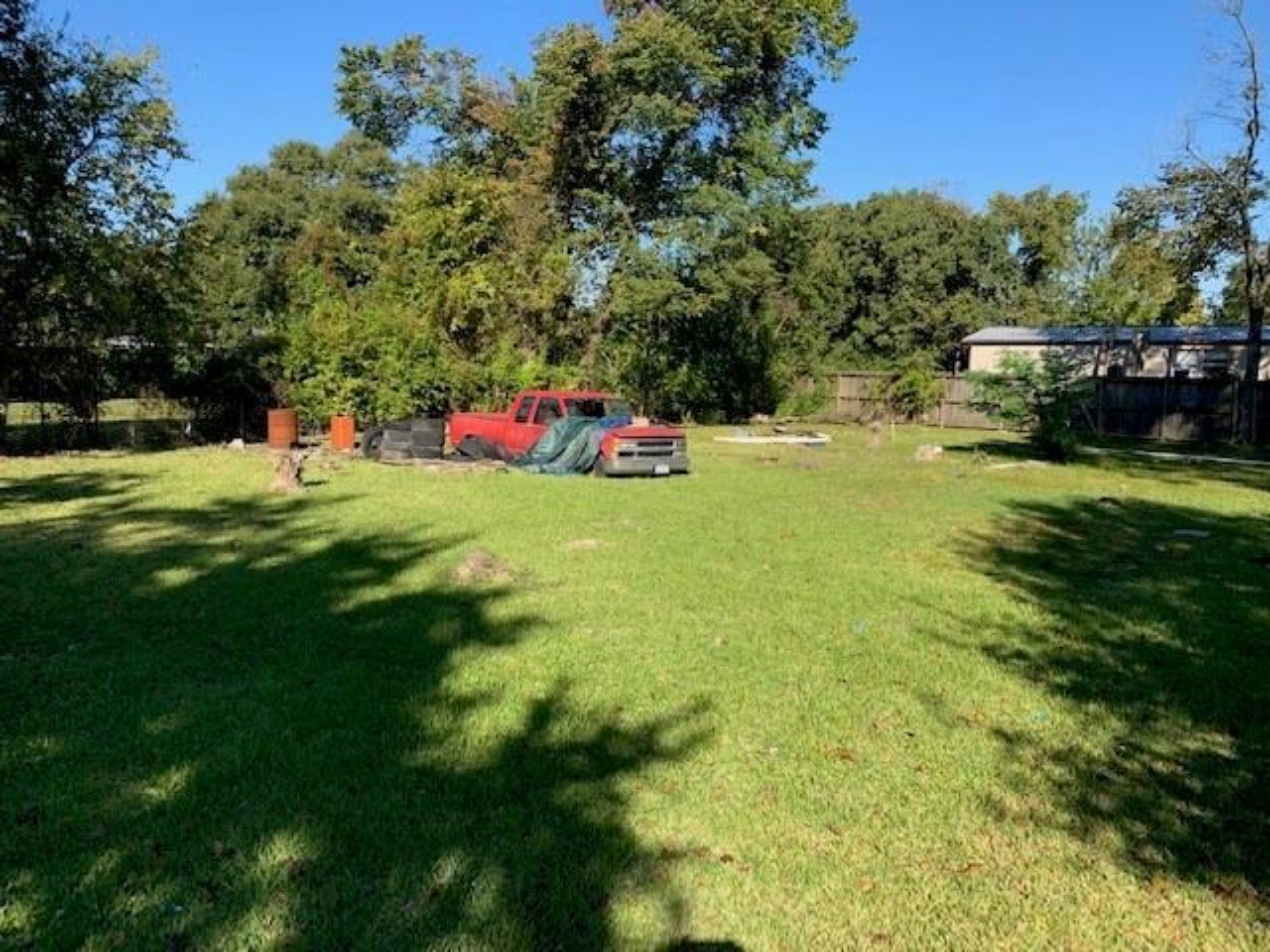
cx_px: 635
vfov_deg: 53.1
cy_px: 476
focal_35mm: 26
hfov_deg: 67.3
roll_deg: -2.1
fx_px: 954
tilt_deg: -5.8
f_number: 1.8
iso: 25
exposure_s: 1/1314
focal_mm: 4.25
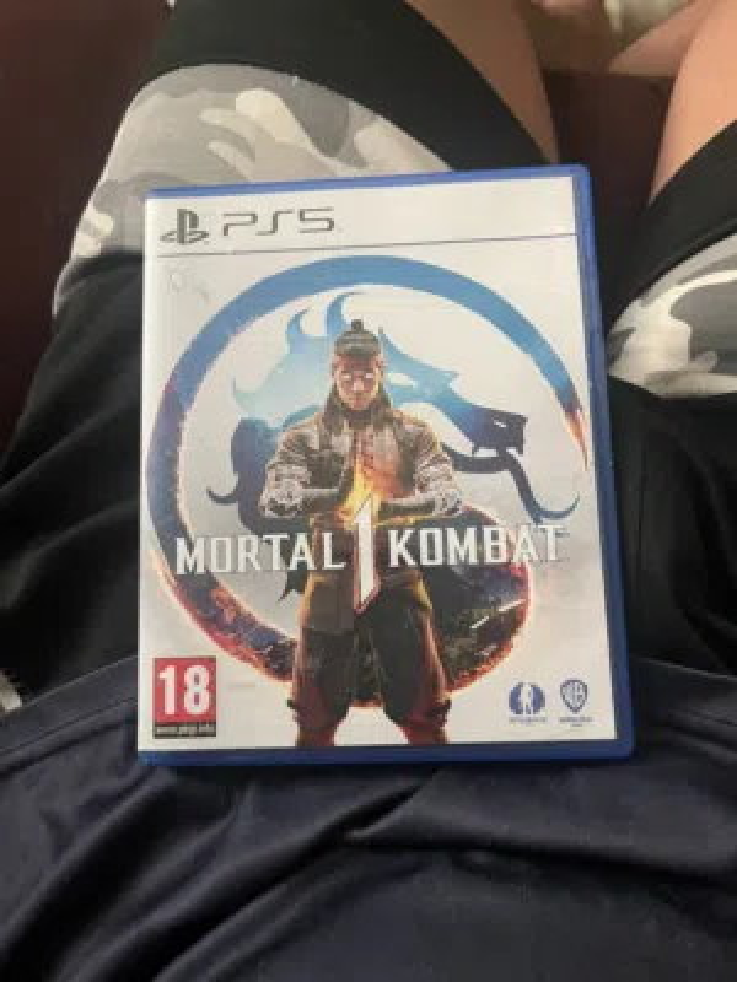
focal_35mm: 26
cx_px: 368
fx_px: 738
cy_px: 491
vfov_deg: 67.3
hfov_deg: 53.1
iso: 500
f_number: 1.6
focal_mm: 5.1
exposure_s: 1/55
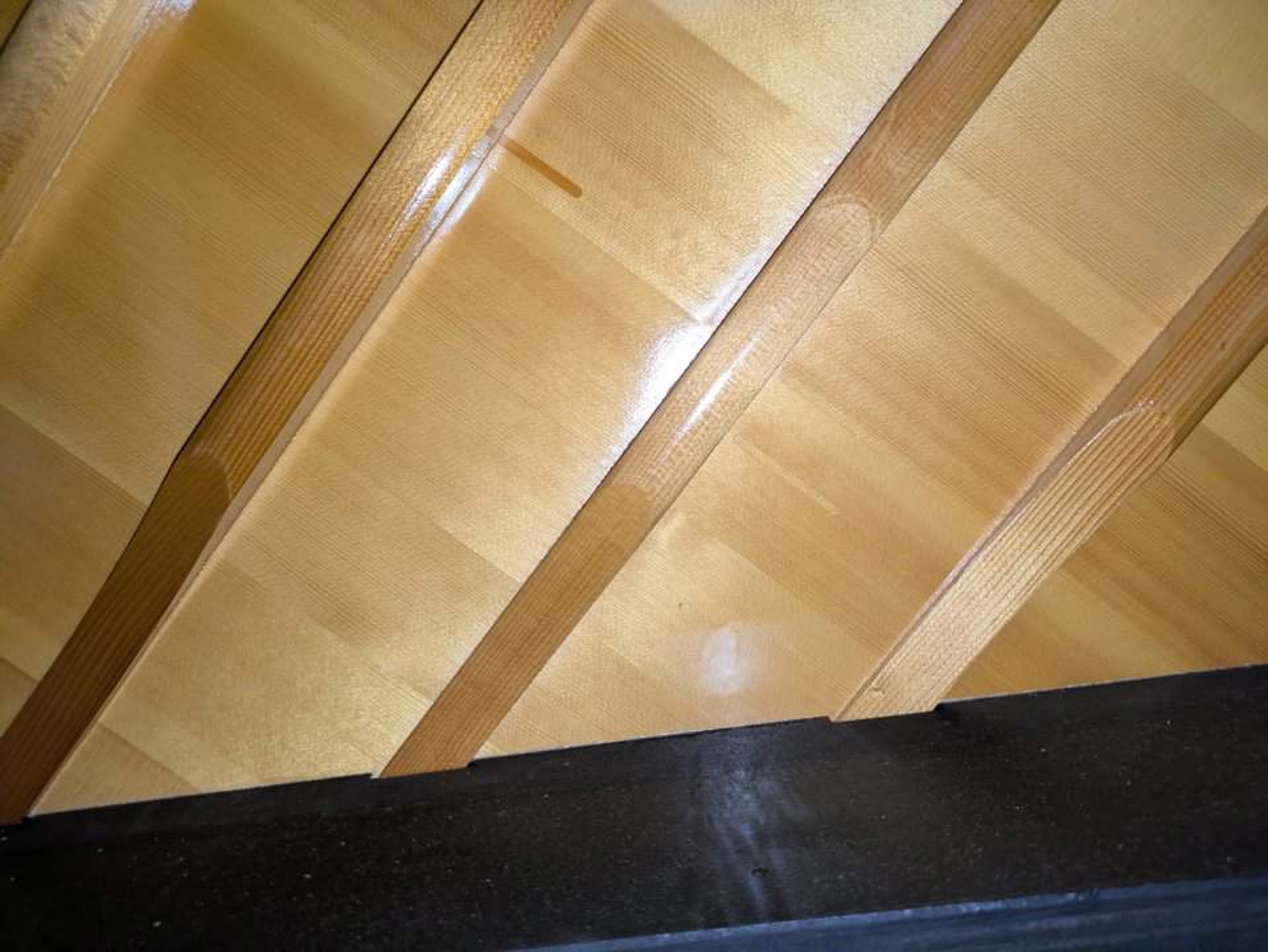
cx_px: 634
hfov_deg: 69.4
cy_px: 476
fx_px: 916
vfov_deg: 54.9
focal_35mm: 25
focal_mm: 5.43
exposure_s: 1/120
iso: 487
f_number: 1.89
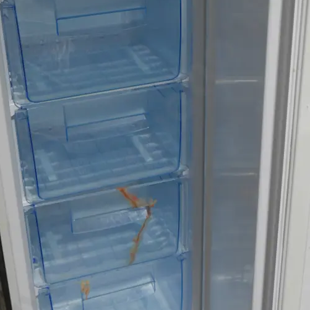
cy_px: 127
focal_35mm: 65
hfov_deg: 26.5
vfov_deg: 26.4
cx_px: 164
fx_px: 659
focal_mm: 18
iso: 250
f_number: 4
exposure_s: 1/60
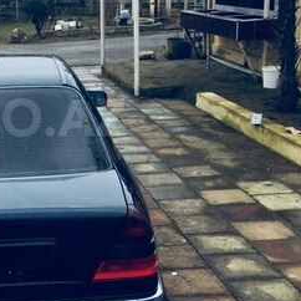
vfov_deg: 24.6
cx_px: -2
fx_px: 689
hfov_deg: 23.6
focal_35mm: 70
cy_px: 118
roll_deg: +3.2
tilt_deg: -11.7
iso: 32
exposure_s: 1/406
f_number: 2.2
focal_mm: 4.15
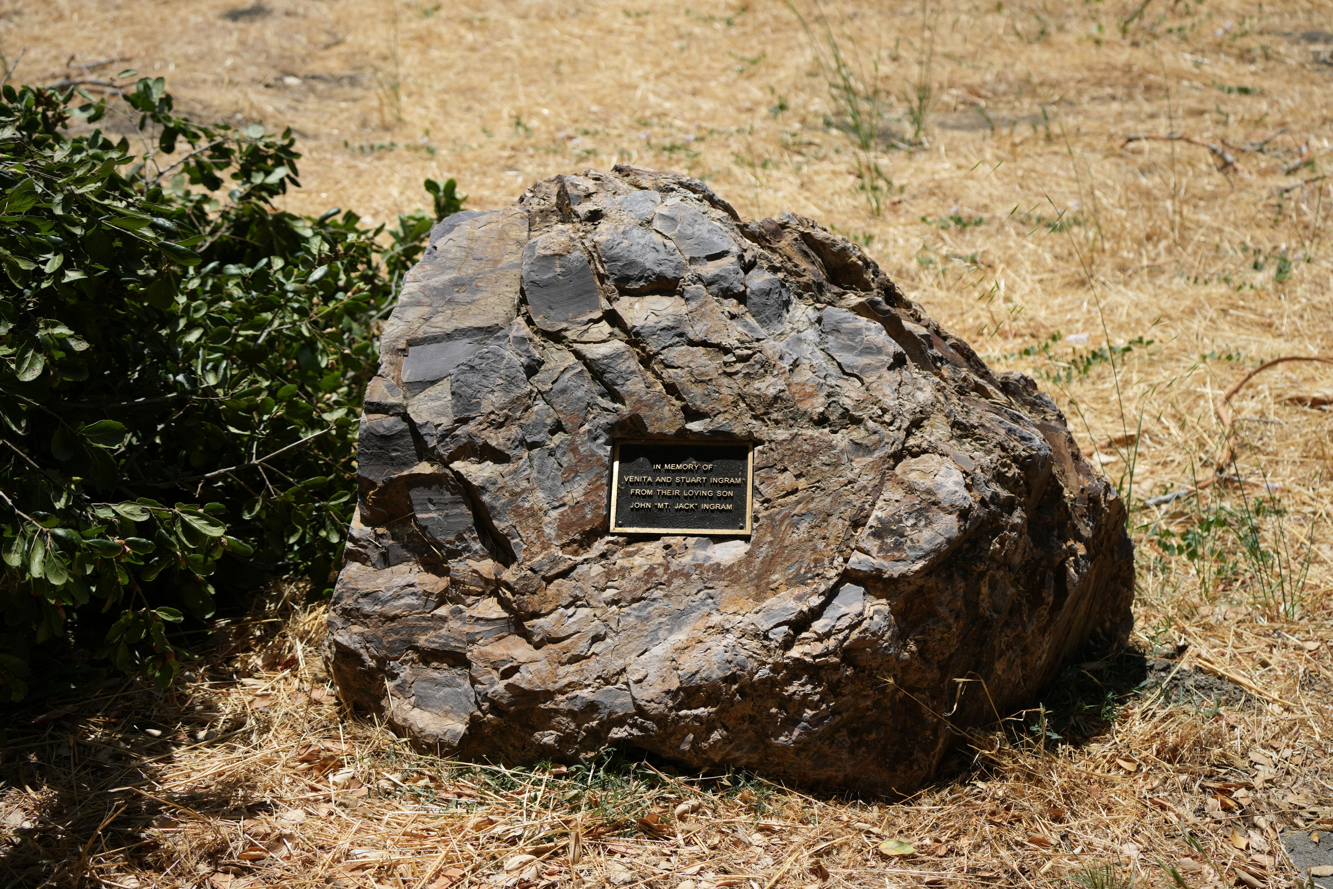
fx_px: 2370
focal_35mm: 64
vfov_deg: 21.2
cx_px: 666
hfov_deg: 31.4
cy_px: 444
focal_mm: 64
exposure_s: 1/2500
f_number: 5
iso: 400
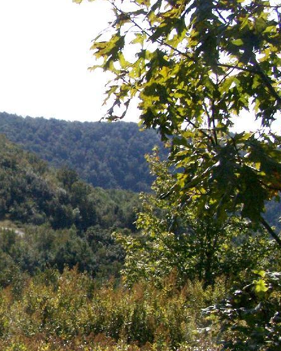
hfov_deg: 21.4
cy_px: 199
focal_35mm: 68
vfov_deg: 27.9
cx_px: -25
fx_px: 707
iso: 400
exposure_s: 1/1600
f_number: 5.6
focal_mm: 6.3
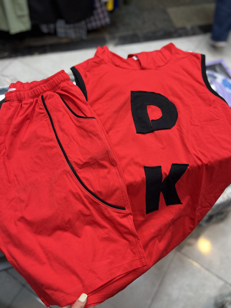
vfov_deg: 67.3
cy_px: 154
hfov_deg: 53.1
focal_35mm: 26
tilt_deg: -63.1
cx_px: 116
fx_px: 231
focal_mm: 5.7
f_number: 1.5
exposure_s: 1/100
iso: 64
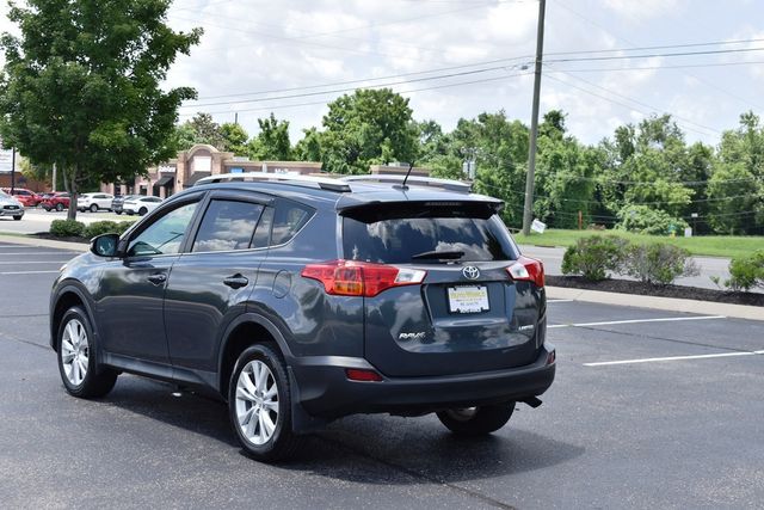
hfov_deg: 33.4
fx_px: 1274
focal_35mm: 60
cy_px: 255
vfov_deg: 22.6
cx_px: 382
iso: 160
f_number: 8
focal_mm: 40
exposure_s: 1/250
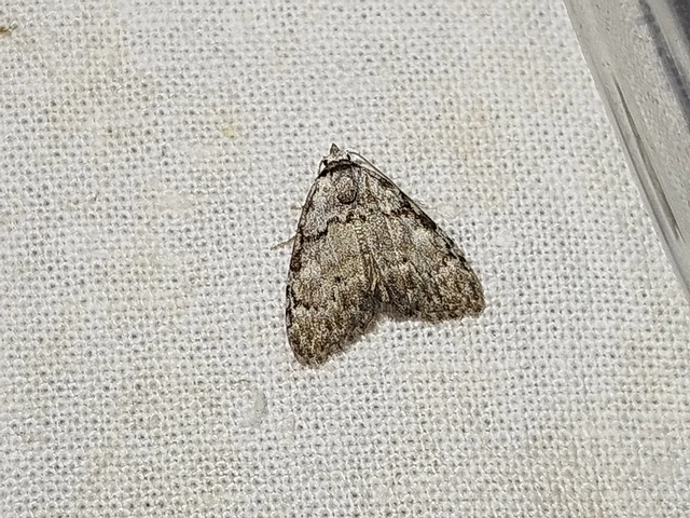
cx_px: 345
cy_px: 259
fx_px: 2193
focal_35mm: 110
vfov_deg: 13.5
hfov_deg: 17.9
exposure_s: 1/50
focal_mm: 5.31
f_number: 1.7
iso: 80
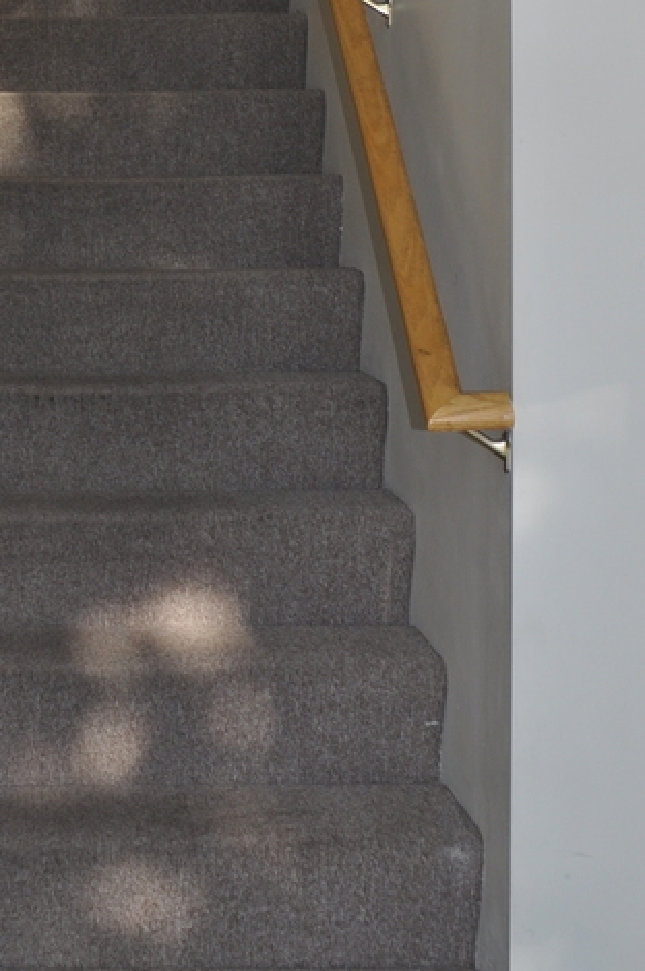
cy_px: 151
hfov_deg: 19.3
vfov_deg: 28.5
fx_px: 1860
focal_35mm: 69
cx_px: 47
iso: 200
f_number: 9
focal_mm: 20
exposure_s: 1/200
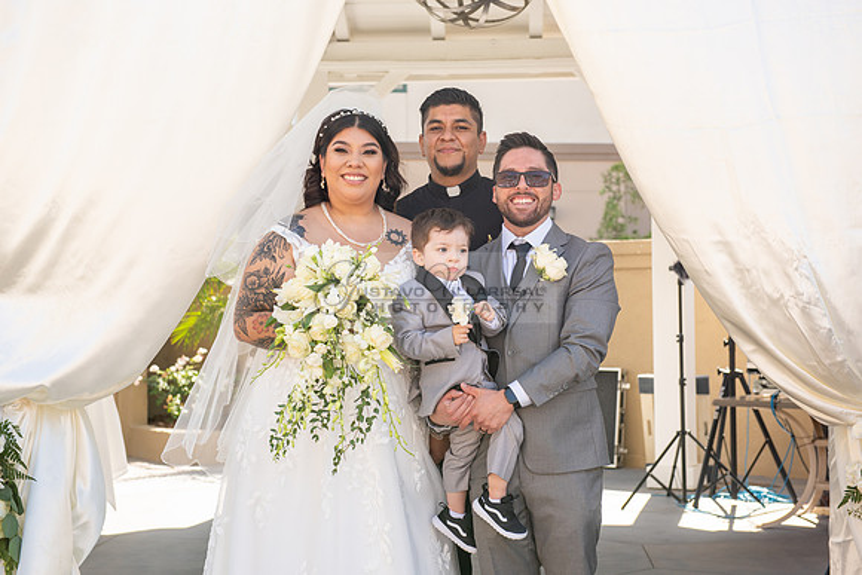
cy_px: 288
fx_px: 1490
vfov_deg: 21.9
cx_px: 431
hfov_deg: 32.3
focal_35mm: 62
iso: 100
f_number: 5.6
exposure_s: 1/200
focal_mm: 60
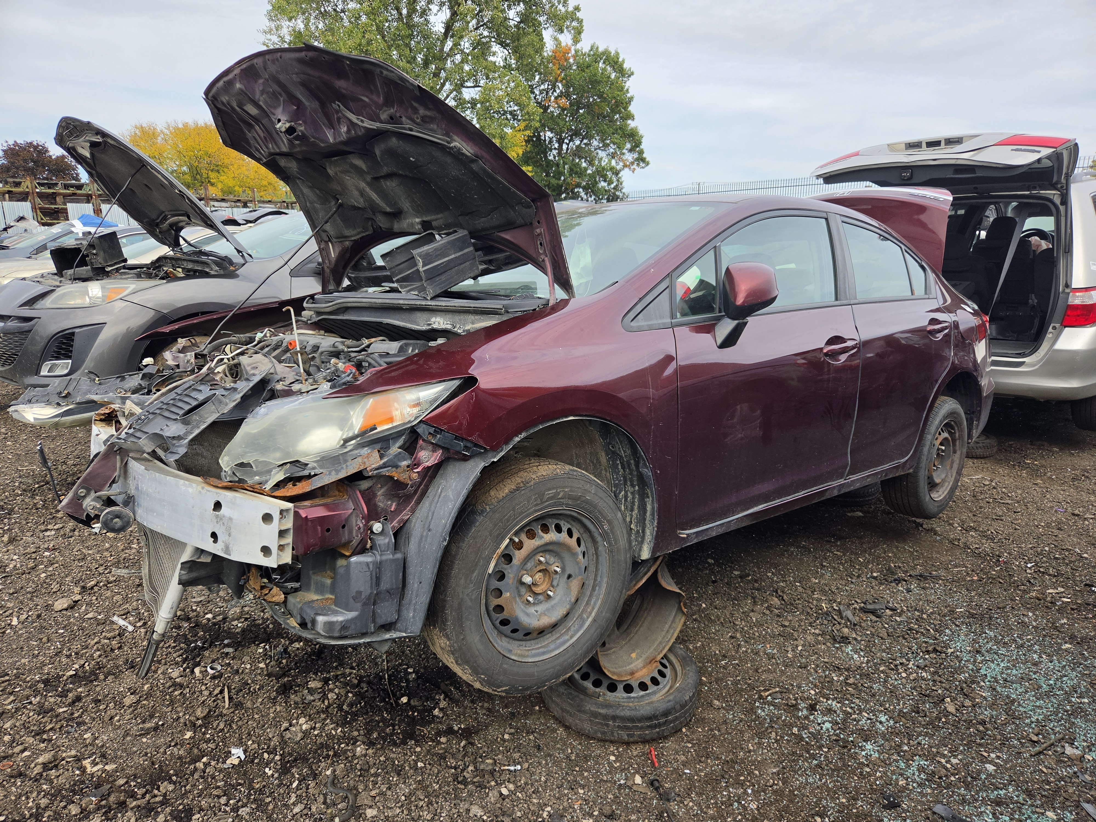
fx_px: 728
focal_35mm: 23
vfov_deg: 58.9
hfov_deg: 73.9
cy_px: 411
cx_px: 548
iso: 80
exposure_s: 1/2544
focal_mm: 5.4
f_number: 1.8
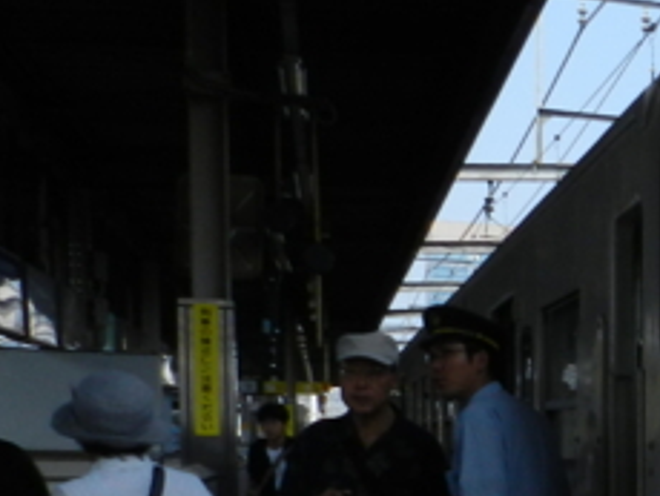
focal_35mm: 80
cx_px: 970
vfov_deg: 17.8
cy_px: 556
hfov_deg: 21.0
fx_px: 1527
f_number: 4
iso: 160
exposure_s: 1/800
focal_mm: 4
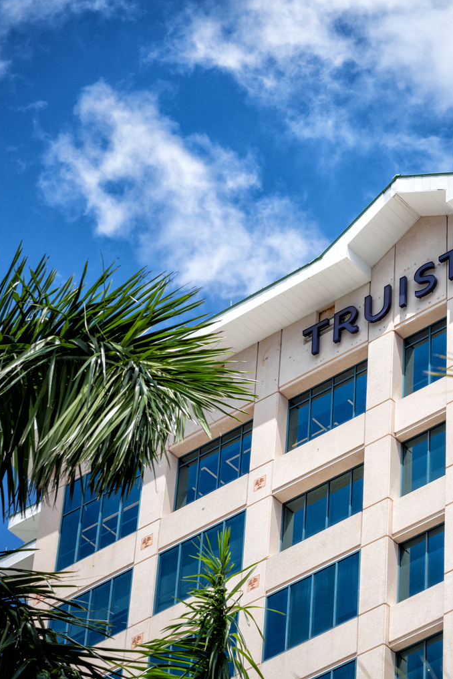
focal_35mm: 139
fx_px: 2623
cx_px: 474
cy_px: 340
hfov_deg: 9.8
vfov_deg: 14.8
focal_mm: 92
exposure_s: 1/400
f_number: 11
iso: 250
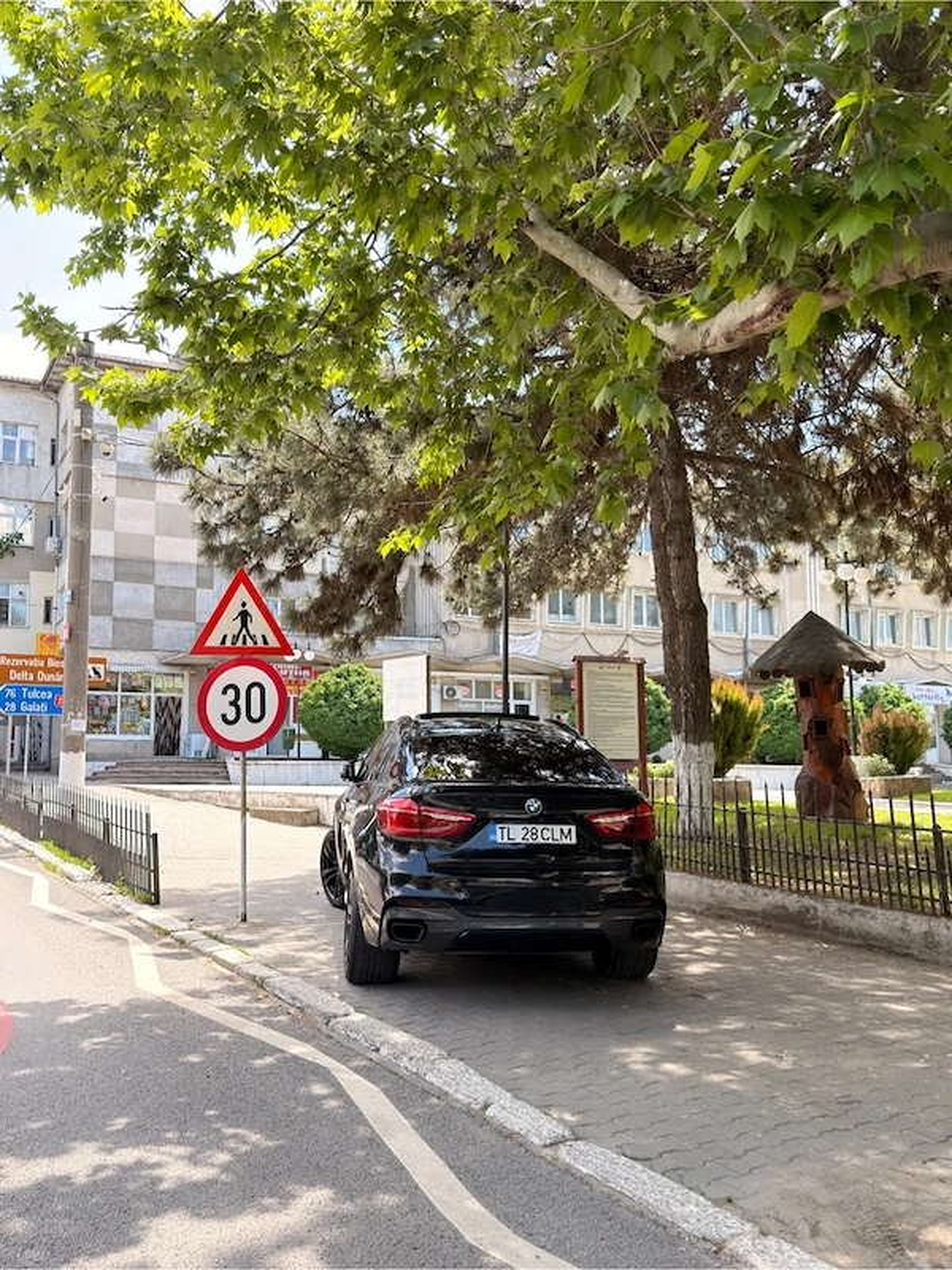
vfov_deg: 56.8
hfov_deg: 44.2
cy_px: 635
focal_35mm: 32
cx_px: 476
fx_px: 1173
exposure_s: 1/856
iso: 100
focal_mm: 6.76
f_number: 1.78
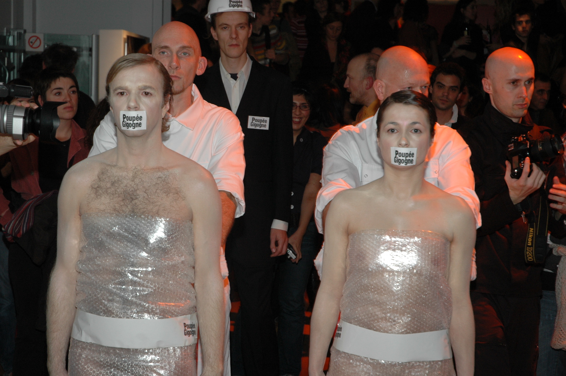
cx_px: 283
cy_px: 188
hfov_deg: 24.2
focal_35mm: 84
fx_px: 1319
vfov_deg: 16.2
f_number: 5
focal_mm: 56
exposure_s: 1/60
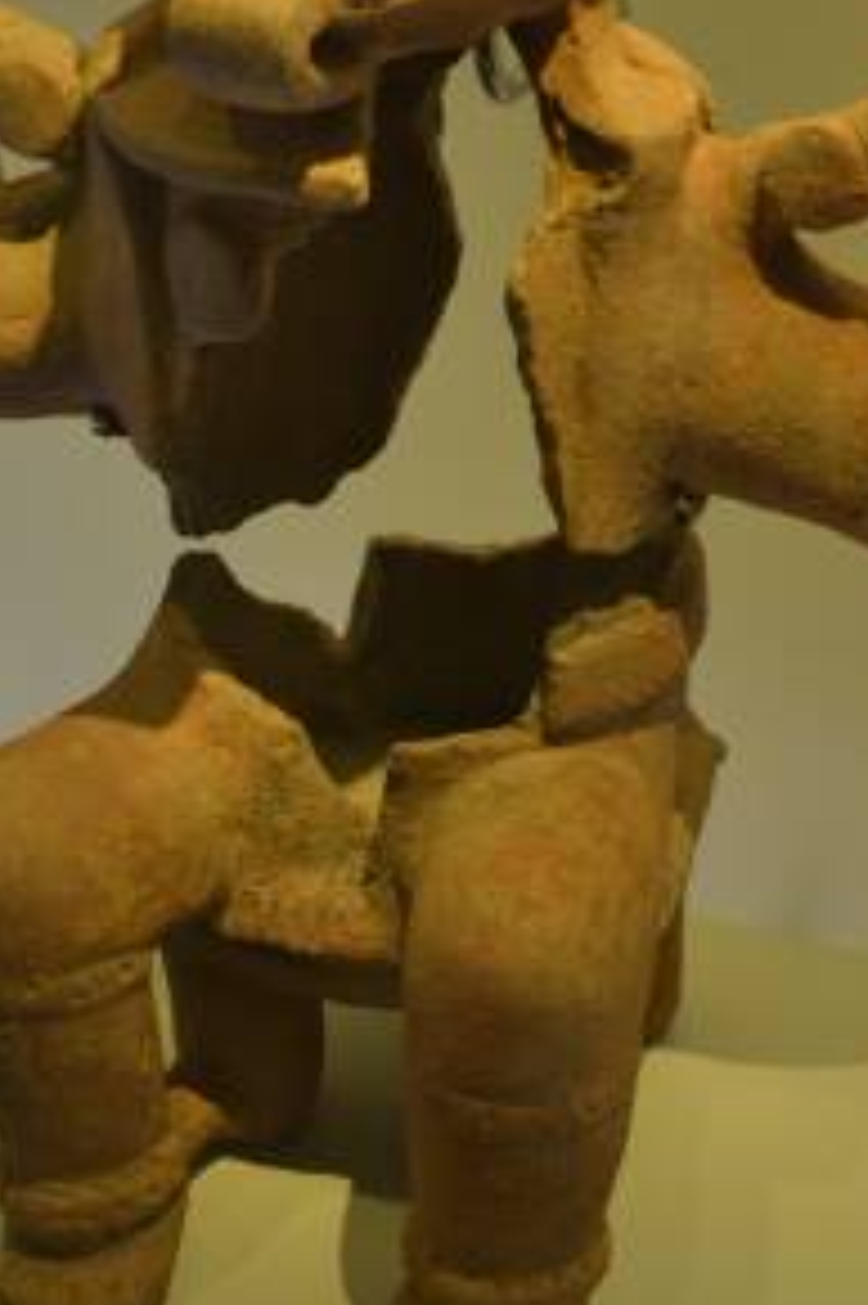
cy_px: 531
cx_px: 470
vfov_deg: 22.4
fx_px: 3295
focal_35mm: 91
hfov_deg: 15.0
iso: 100
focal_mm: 22
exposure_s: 1/15
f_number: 4
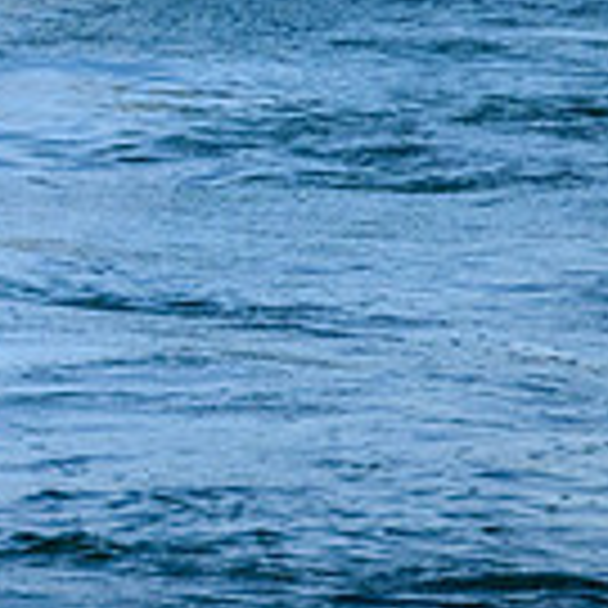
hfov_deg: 0.6
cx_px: -563
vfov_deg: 0.6
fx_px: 58045
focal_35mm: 2921
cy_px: -146
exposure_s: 1/2000
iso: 2200
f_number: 11
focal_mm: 800
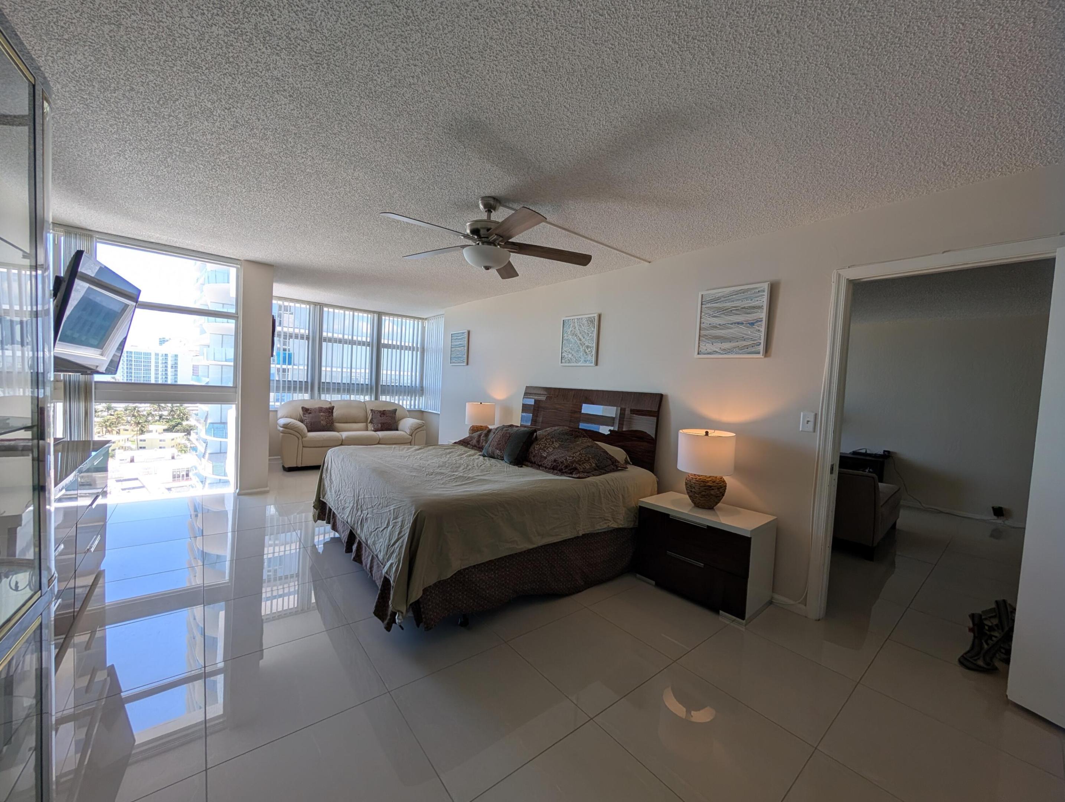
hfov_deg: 110.5
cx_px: 532
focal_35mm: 12
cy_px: 401
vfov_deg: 94.6
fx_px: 370
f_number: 1.7
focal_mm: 2.02
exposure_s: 1/164
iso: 45
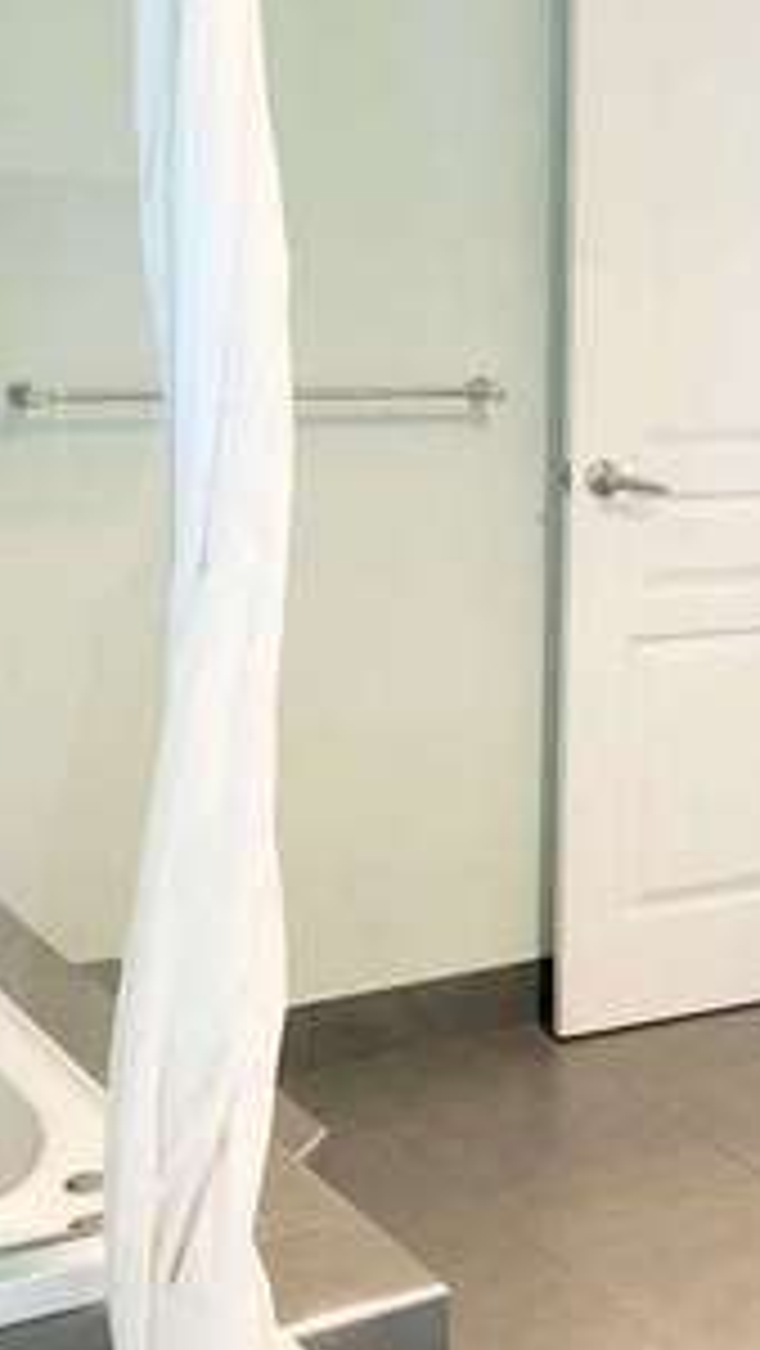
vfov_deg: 34.3
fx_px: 2183
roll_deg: -2.1
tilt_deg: -8.8
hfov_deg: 18.9
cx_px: 841
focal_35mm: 61
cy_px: 567
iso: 40
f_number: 1.8
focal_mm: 3.99
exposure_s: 1/25
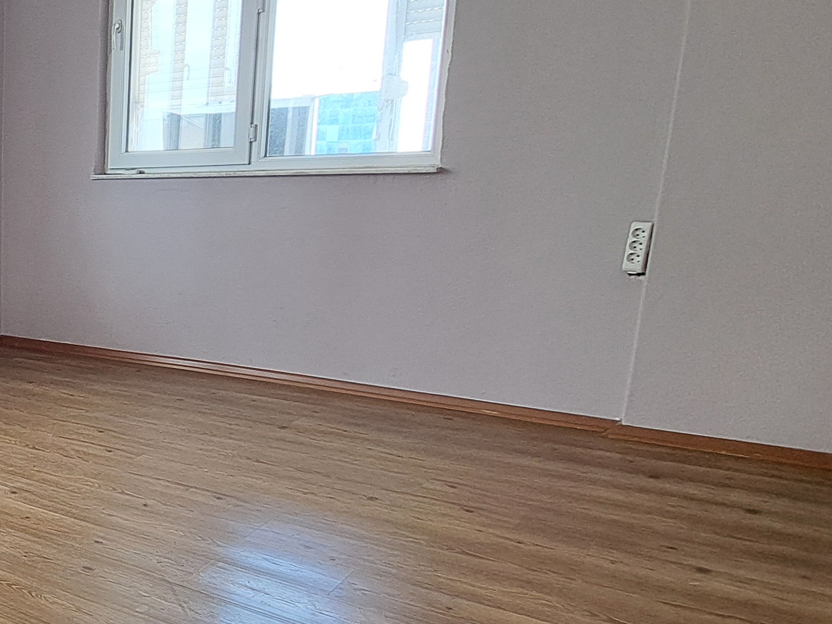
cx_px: -217
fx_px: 841
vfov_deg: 40.5
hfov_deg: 36.8
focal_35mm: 35
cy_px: 376
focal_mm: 1.74
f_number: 2.2
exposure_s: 1/40
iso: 50
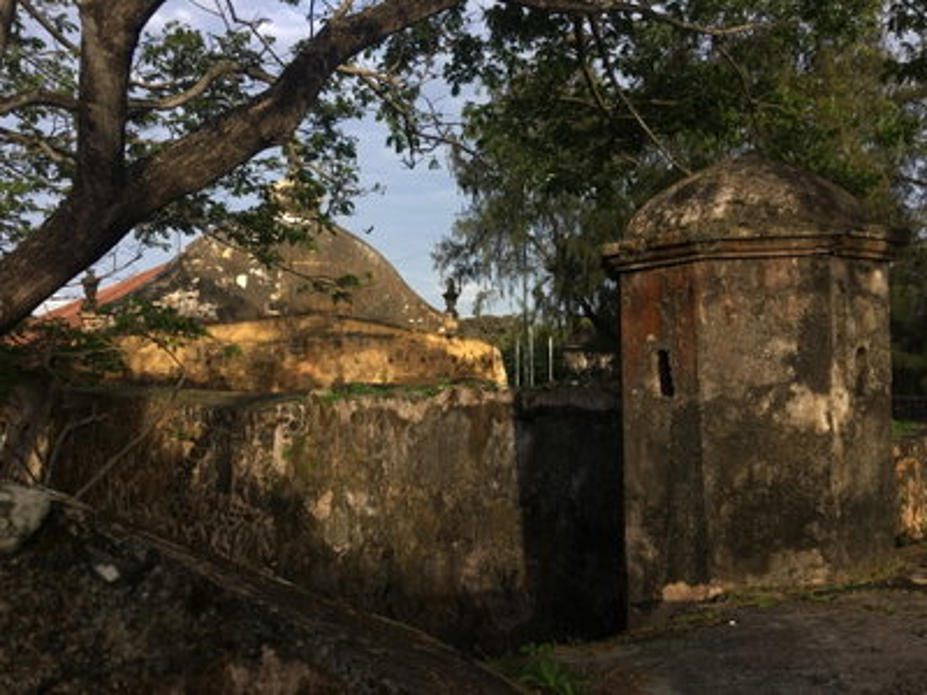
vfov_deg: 48.2
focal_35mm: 29
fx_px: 777
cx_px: 464
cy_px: 348
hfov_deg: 61.7
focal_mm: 4.15
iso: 25
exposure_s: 1/578
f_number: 2.2
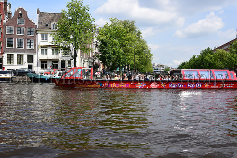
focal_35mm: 34
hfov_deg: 55.8
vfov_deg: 38.9
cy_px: 79
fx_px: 224
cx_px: 118
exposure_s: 1/160
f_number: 11
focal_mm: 34
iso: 125
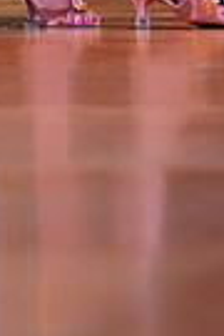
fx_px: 5646
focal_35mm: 605
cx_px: -88
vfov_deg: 3.4
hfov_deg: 2.3
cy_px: -348
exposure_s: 1/400
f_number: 2.8
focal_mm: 141
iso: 6400
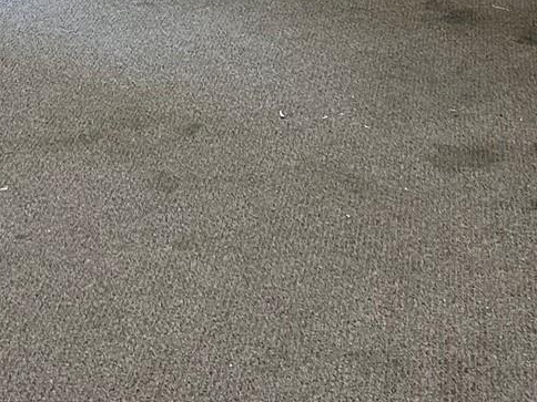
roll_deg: +0.1
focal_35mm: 110
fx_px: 1706
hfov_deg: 17.8
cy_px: -378
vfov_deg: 12.1
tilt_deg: -5.0
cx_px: 191
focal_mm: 5.7
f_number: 1.5
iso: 160
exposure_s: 1/60
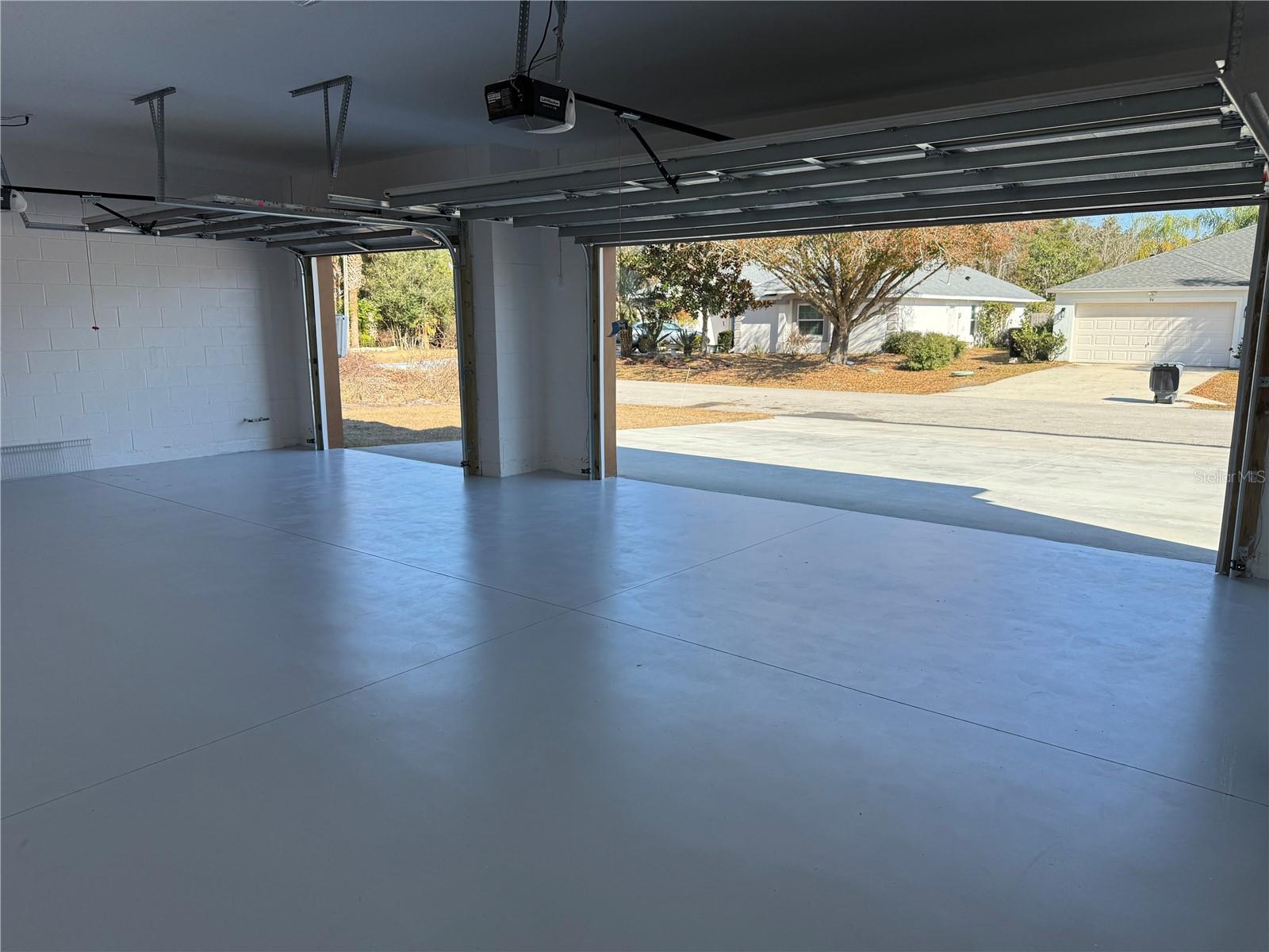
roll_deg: +0.5
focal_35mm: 24
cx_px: 634
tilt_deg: -9.9
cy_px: 476
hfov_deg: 71.6
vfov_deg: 56.8
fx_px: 880
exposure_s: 1/1812
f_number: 1.78
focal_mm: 6.76
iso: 80
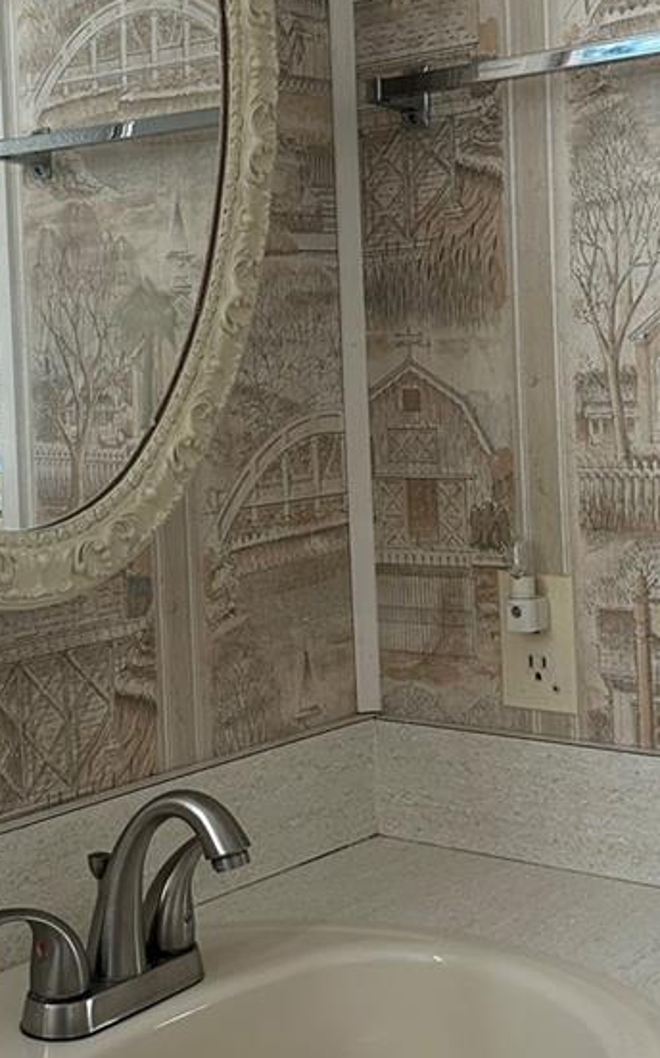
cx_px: 192
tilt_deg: -2.0
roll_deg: +1.7
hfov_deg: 21.5
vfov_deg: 33.9
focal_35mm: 60
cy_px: 403
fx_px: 1728
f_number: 1.5
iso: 160
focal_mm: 5.7
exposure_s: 1/60
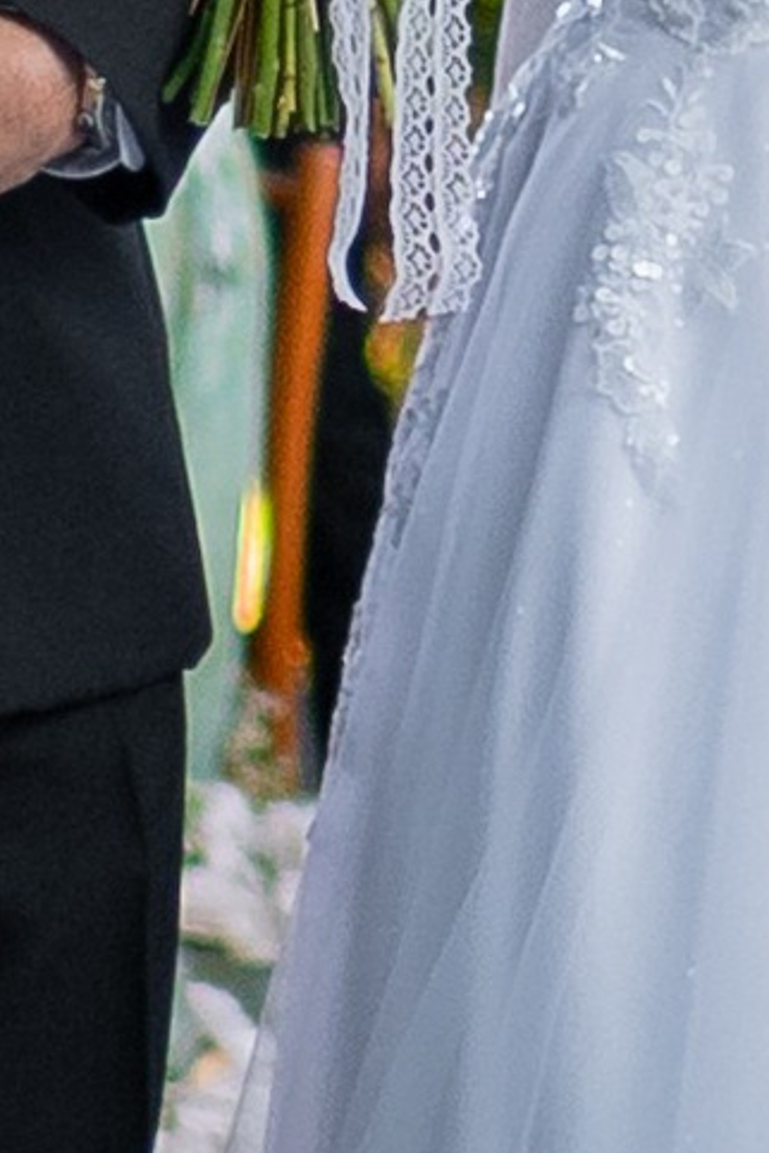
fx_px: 13232
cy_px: -571
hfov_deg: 3.3
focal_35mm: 413
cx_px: 1103
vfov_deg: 5.0
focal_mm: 35
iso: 640
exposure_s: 1/500
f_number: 1.4
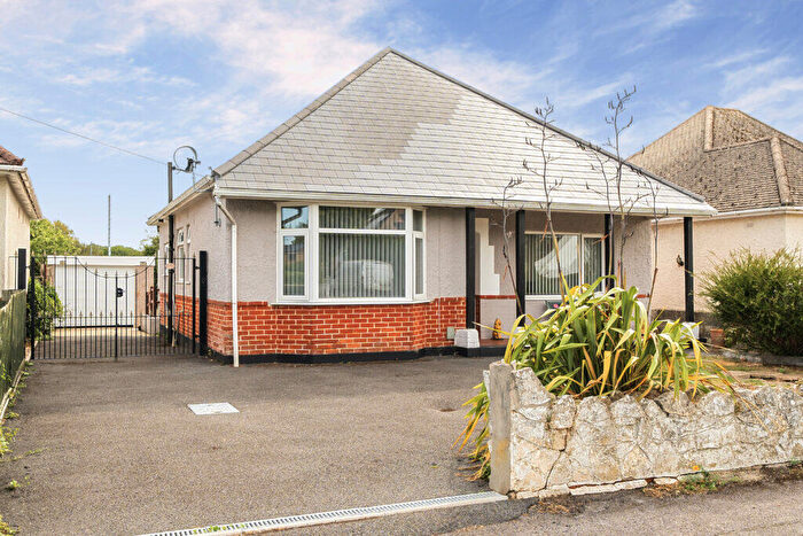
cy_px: 268
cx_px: 402
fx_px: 758
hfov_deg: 55.8
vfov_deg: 38.9
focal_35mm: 34
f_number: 8
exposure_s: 1/500
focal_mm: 23
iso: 400
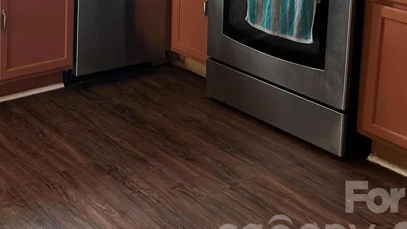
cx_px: 24
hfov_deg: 32.7
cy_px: -80
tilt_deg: -7.6
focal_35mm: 60
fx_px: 648
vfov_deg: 18.5
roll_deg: -0.9
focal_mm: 6.86
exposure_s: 1/60
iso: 400
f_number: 1.78
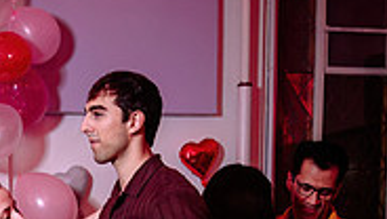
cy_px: 357
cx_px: 28
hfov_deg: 22.1
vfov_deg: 12.1
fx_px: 966
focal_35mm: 94
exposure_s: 1/160
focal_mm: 24
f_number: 2.8
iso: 500
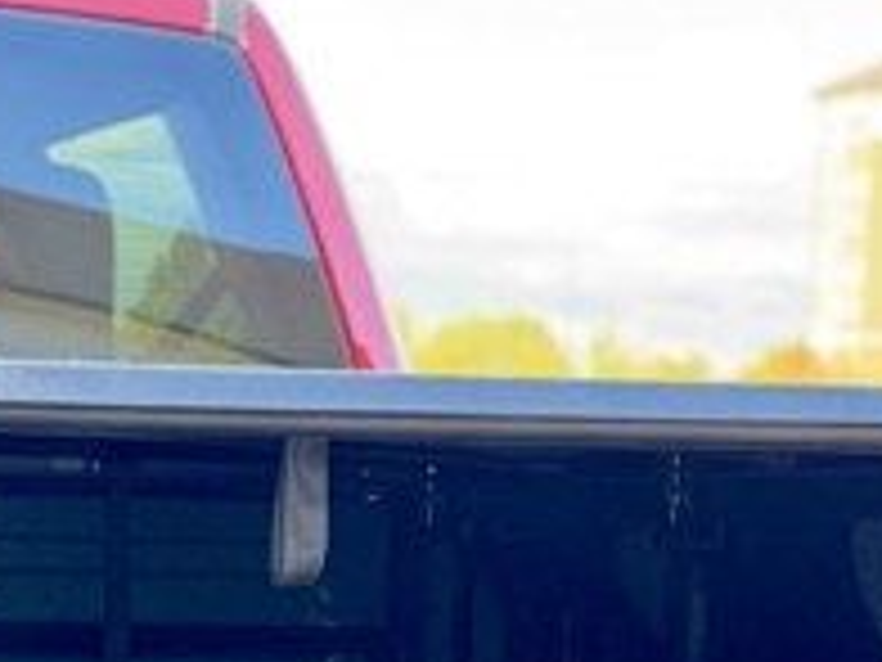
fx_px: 4000
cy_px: 1018
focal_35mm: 157
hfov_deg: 12.4
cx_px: 9
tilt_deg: -8.9
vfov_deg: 9.2
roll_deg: -0.8
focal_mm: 6.76
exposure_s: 1/99
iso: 200
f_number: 1.78
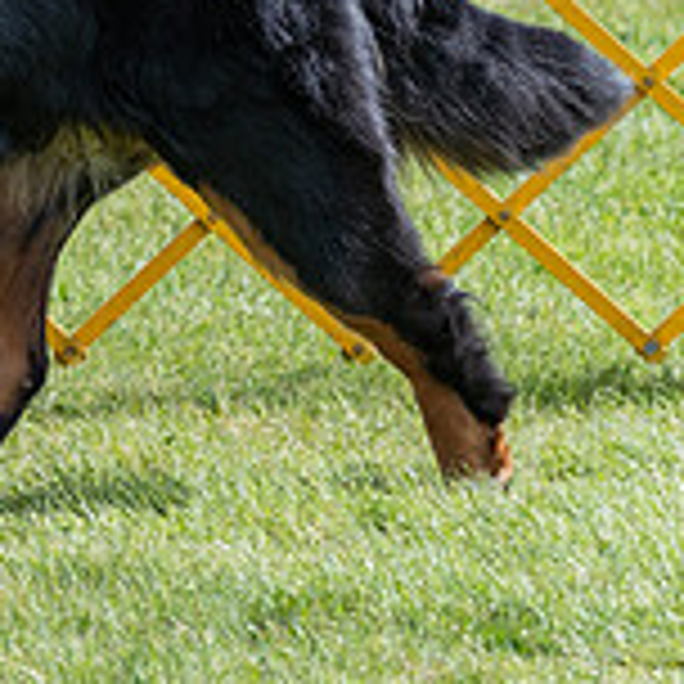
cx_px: -698
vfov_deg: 2.5
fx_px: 15872
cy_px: -401
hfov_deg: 2.5
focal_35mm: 710
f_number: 5.6
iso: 400
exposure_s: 1/1250
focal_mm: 167
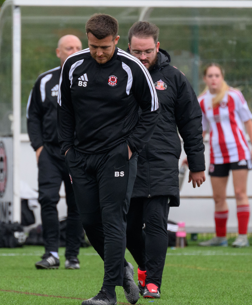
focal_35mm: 917
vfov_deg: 2.1
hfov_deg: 1.7
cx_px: 116
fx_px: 8389
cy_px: 121
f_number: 5.6
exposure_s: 1/1250
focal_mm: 400
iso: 1800
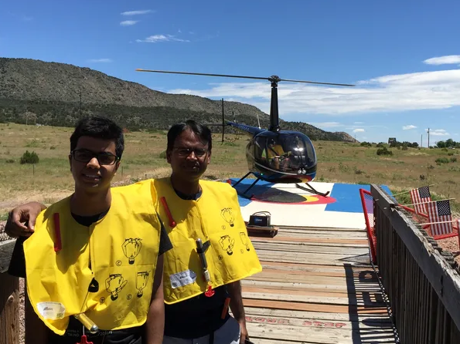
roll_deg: -1.7
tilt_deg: -1.4
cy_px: 160
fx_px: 518
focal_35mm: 39
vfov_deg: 36.8
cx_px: 250
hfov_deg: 47.8
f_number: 2.2
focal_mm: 4.15
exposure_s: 1/2326
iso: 32
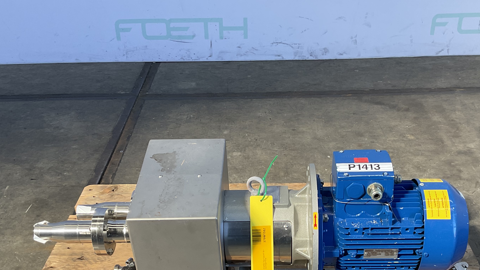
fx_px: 598
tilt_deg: -36.3
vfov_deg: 24.8
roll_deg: +1.0
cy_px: 236
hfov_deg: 43.6
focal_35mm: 47
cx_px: 271
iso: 25
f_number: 1.8
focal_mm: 3
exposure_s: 1/100
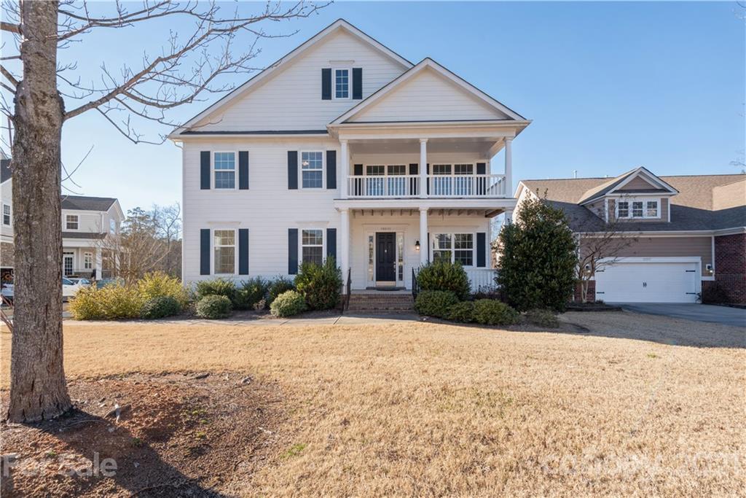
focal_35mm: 16
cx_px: 373
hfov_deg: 96.7
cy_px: 249
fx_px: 332
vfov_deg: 73.8
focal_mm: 16
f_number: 11
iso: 200
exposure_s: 1/80
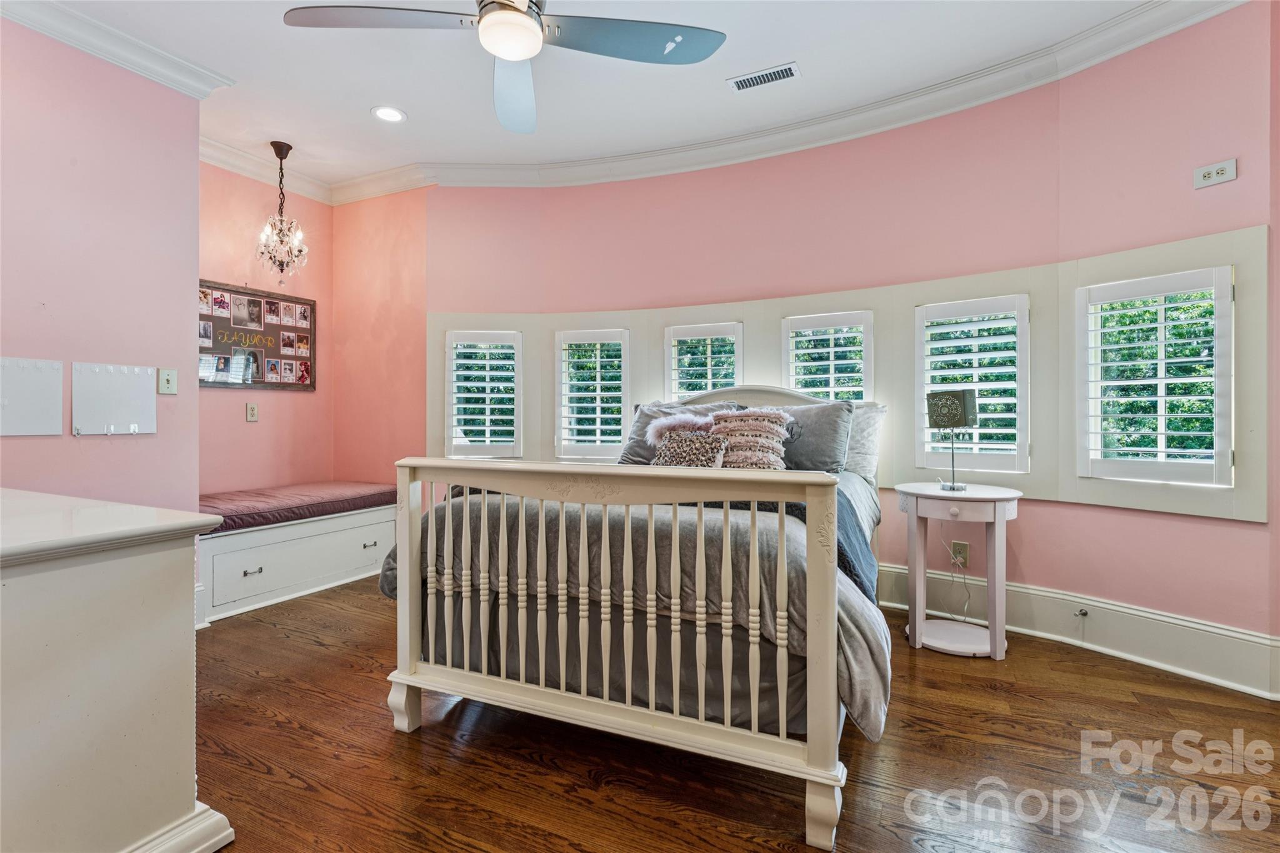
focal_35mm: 17
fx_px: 594
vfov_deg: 71.4
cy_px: 426
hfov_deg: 94.3
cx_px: 640
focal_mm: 16.7
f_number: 13
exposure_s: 1/3.33
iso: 100
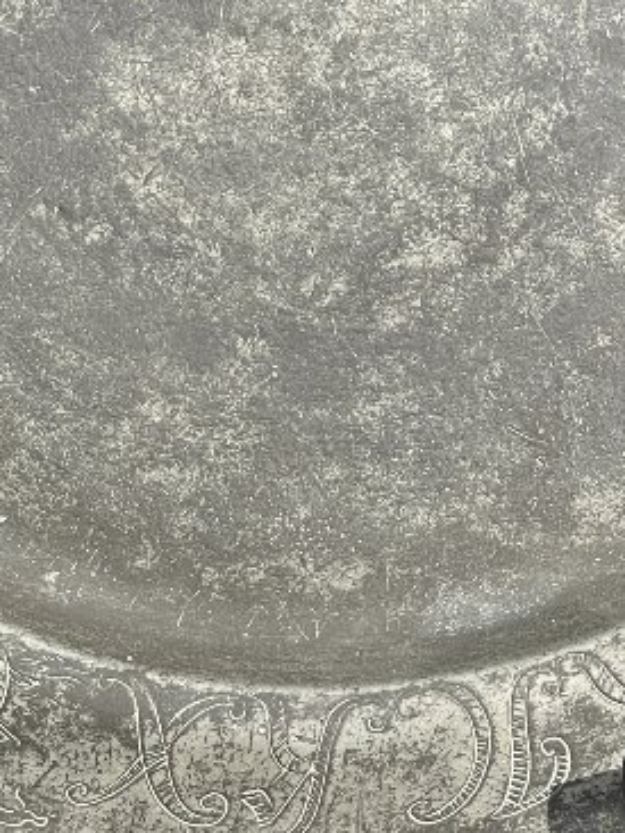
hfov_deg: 8.7
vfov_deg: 11.6
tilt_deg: -3.7
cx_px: 350
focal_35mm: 170
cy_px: 95
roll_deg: -1.1
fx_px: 4095
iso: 25
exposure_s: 1/1199
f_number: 2
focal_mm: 6
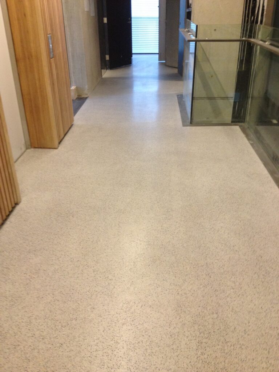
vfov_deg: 52.6
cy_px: 186
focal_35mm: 35
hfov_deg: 40.7
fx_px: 376
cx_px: 140
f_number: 2.4
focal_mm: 4.28
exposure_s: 1/20
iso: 200
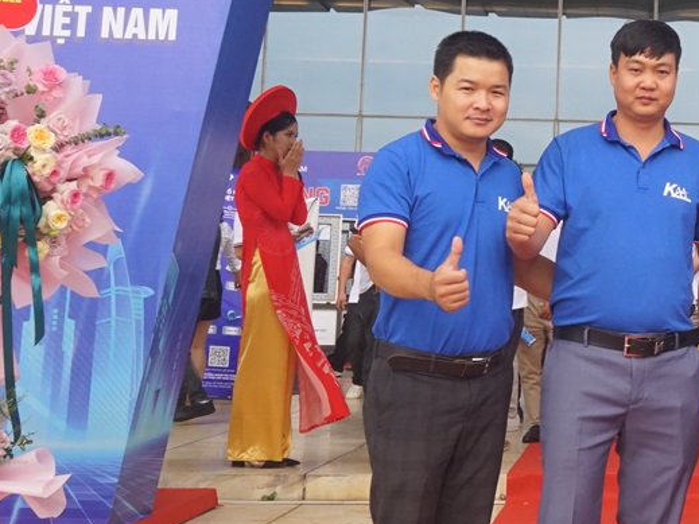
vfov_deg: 20.8
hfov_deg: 25.6
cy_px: 115
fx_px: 1413
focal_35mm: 70
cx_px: 777
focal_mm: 24
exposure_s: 1/400
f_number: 14
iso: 1600
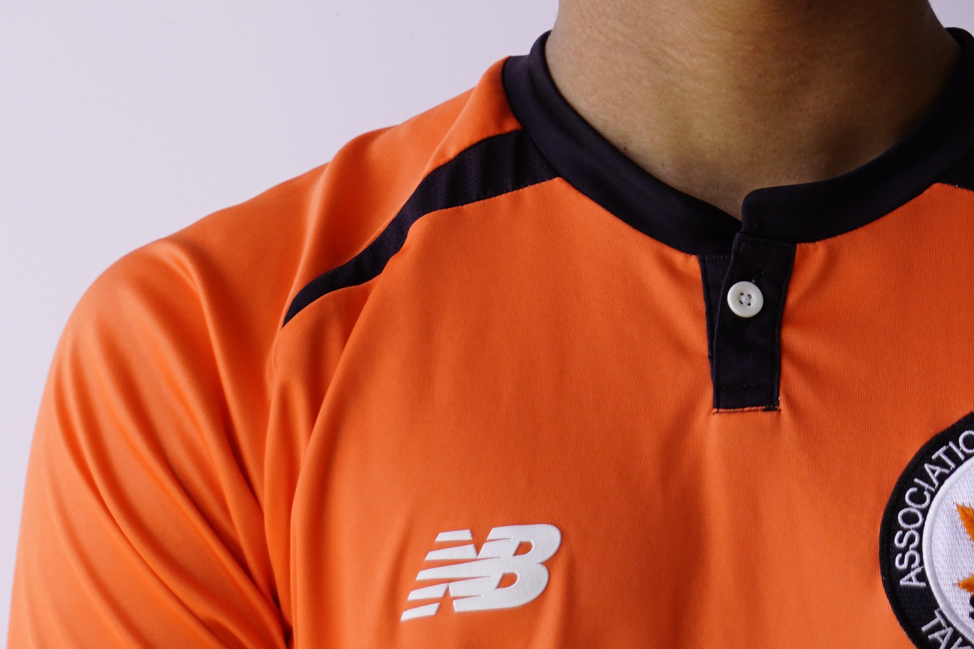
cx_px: 804
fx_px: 8332
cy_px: -73
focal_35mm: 308
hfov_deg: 6.7
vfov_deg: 4.5
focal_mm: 82
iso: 125
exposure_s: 1/160
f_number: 5
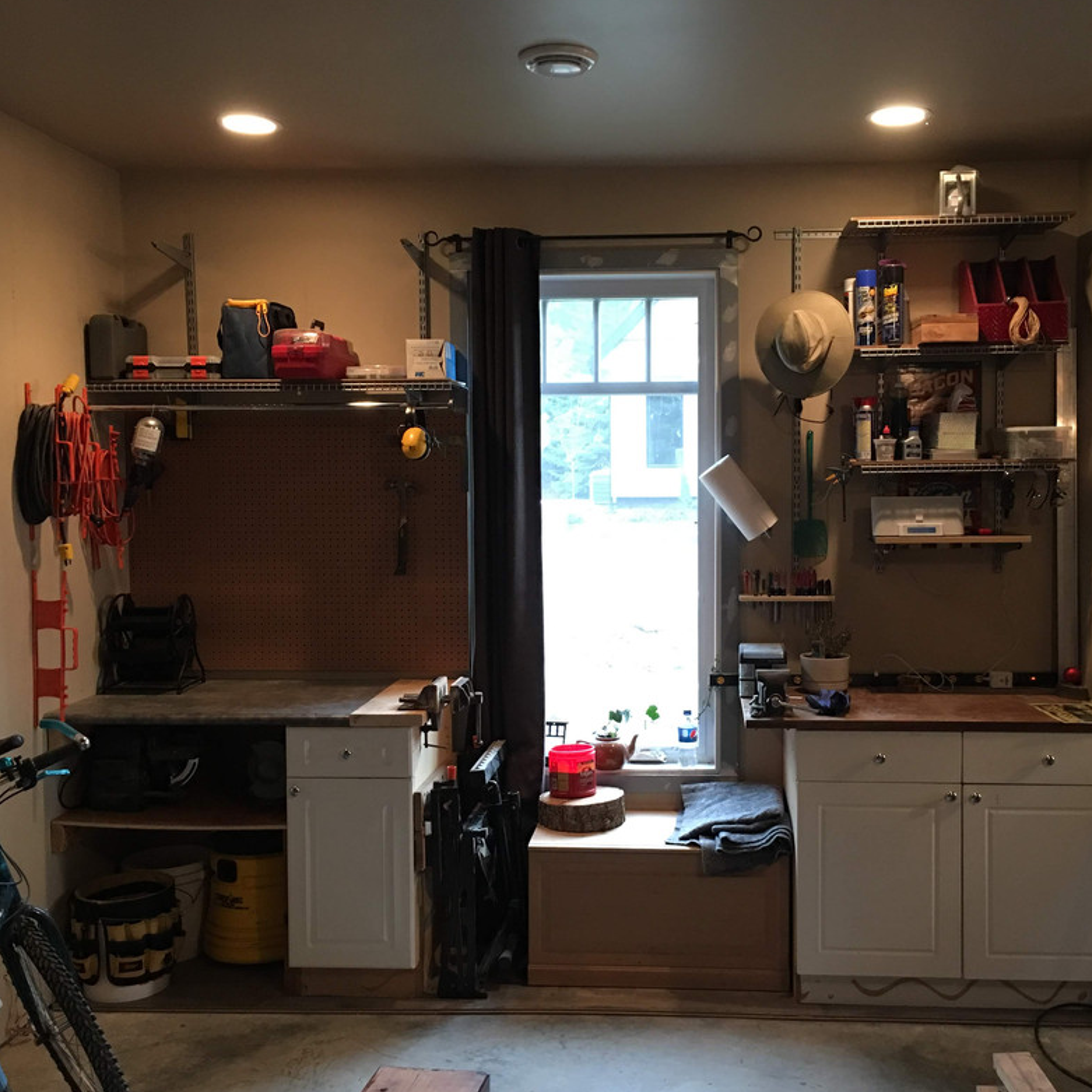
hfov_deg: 47.0
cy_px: 549
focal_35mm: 35
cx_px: 644
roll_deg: +0.0
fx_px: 1249
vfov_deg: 47.2
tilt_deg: -2.3
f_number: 2.2
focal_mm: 4.15
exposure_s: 1/15
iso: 100
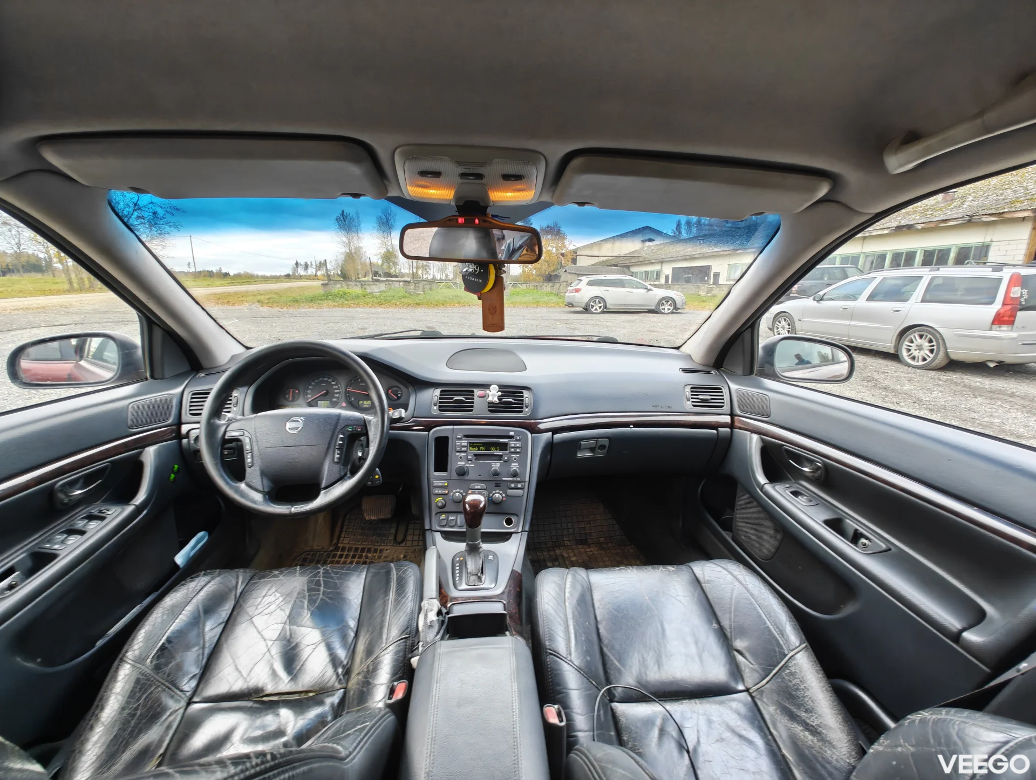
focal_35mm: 15
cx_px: 518
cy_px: 390
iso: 331
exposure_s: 1/33.3
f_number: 2.2
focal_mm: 2.15
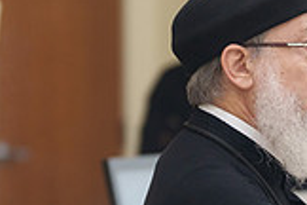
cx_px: 426
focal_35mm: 432
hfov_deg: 4.7
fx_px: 3684
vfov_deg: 3.2
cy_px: 213
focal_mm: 109
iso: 1600
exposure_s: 1/200
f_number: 2.8
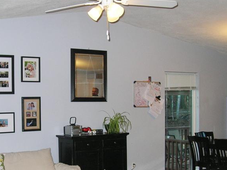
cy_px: 121
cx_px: 74
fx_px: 420
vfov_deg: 22.8
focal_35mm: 64
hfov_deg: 30.0
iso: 70
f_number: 2.7
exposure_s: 1/60.1
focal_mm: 6
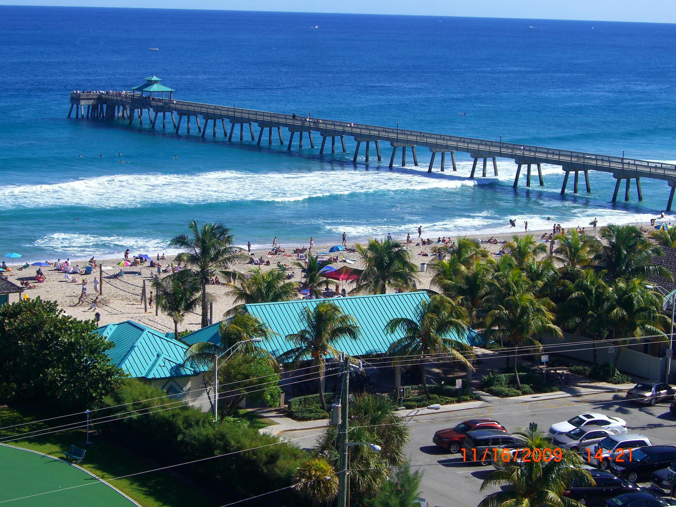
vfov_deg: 18.9
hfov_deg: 25.0
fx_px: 1523
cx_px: 338
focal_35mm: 78
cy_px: 254
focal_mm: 16.3
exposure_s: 1/200
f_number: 8.6
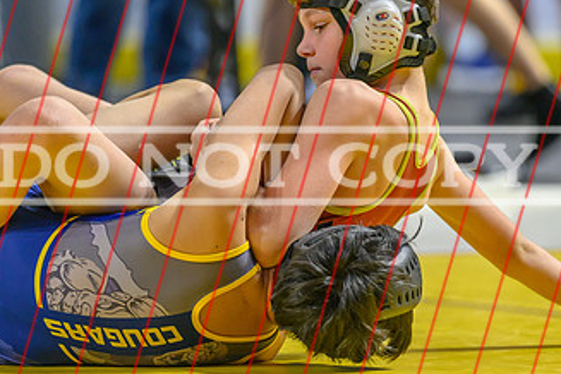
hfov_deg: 4.5
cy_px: 263
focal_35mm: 457
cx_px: 291
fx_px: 7121
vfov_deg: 3.0
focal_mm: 200
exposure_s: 1/800
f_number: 2.8
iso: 2500
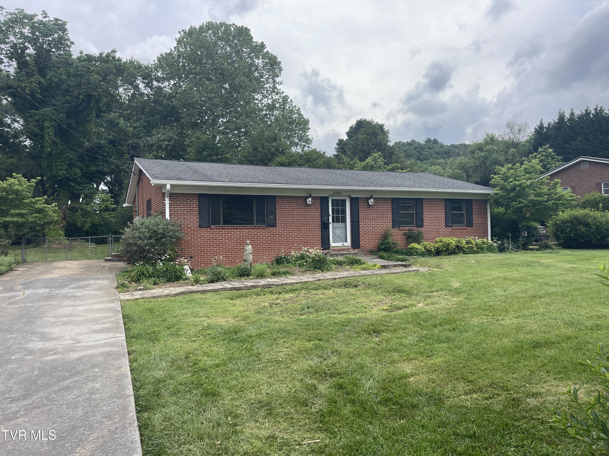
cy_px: 228
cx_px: 304
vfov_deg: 54.9
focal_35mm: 25
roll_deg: +1.7
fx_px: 440
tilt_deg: +1.3
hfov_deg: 69.4
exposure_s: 1/1739
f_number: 1.6
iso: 32
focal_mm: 5.1
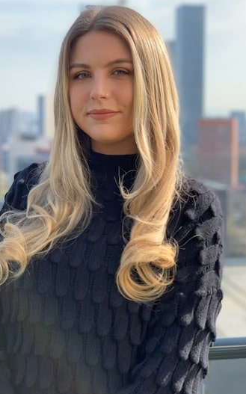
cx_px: 120
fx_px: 719
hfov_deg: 19.4
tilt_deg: -1.6
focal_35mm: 67
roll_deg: -0.9
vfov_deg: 30.6
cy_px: 166
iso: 16
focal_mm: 6
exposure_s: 1/436
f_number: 2.4
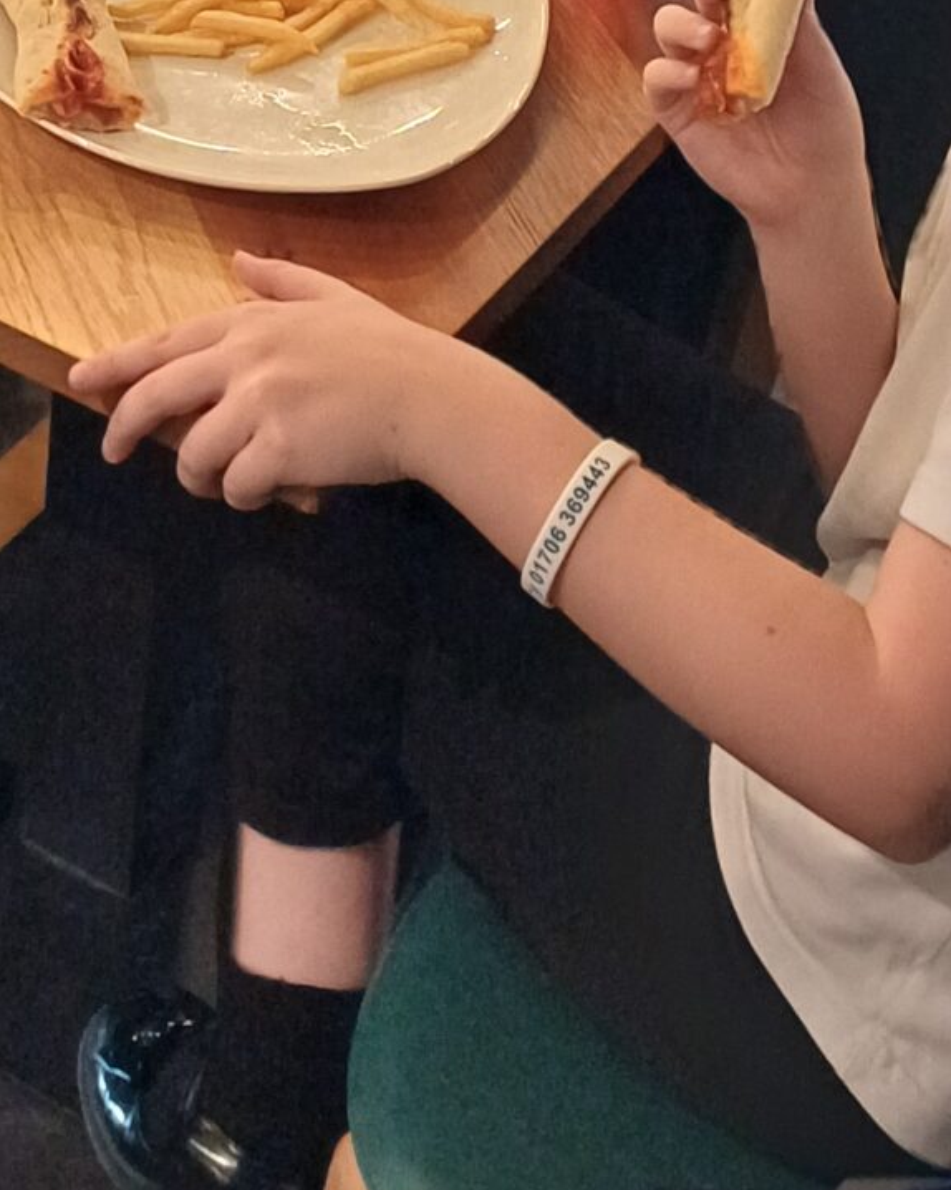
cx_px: 343
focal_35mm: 87
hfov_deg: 17.6
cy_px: -534
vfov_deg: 19.5
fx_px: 3062
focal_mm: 4.65
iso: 500
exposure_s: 1/25
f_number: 1.8
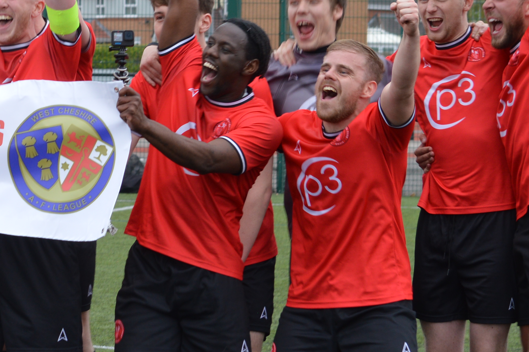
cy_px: 128
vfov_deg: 6.6
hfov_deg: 9.9
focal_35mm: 207
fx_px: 3043
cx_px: 0
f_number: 5.6
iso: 200
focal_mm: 55
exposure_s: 1/125
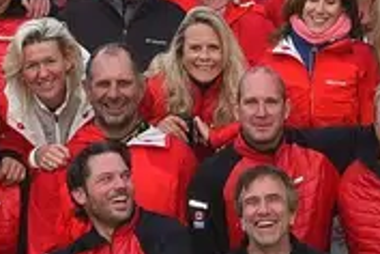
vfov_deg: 5.0
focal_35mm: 271
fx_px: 2860
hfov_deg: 7.6
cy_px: -188
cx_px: 281
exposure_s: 1/80
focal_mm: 40
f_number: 7.1
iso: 800
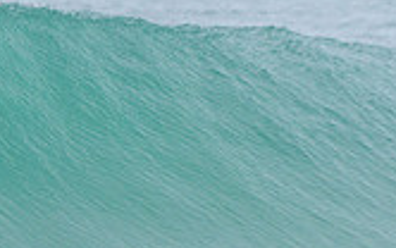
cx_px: -217
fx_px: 23543
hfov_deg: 1.0
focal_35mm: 2180
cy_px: 159
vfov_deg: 0.6
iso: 360
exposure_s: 1/2000
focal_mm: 500
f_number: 5.6
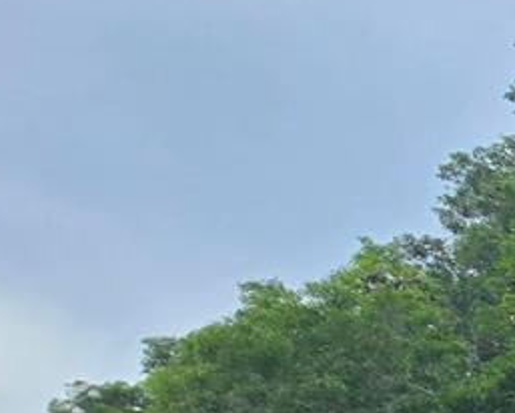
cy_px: 662
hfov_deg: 11.2
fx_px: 1205
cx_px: 1579
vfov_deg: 17.1
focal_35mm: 79
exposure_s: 1/664
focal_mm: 2.2
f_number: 2.2
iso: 50
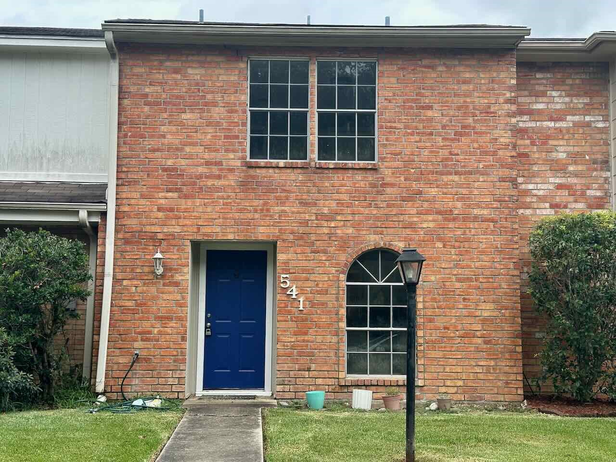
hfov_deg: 39.7
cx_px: 308
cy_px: 231
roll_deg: -1.2
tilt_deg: +7.0
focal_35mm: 48
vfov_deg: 30.3
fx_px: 854
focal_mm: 6.86
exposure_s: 1/1721
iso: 64
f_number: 1.78
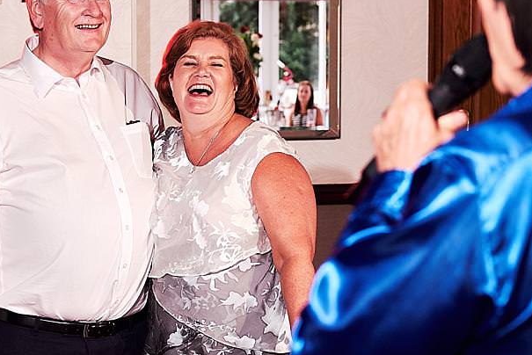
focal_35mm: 124
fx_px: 1833
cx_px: 253
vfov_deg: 11.1
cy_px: 178
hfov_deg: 16.5
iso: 800
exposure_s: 1/125
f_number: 3.6
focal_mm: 50
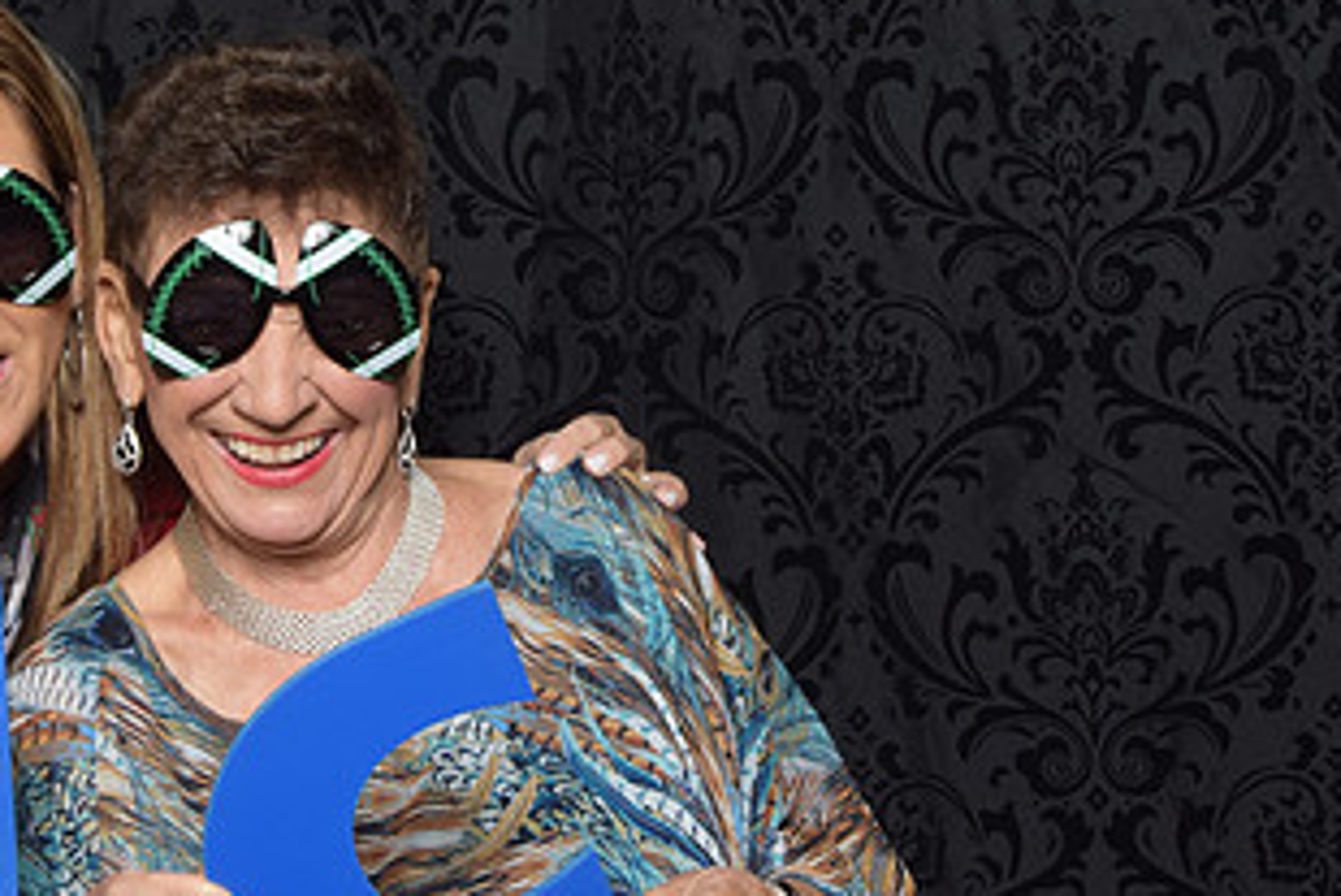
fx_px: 2720
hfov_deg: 27.7
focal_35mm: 73
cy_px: 188
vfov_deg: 18.5
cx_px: 584
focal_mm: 26
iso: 500
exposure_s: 1/60
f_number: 20
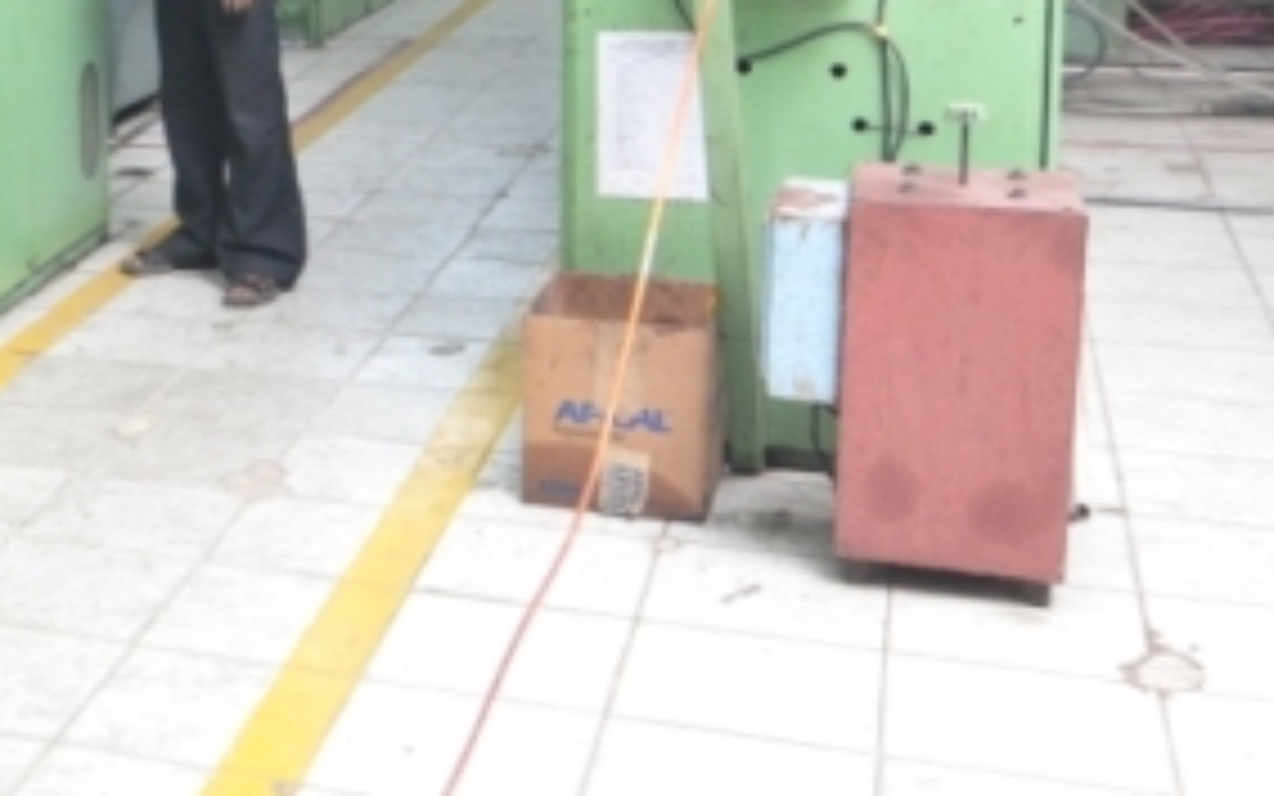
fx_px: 2153
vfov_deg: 20.5
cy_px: 72
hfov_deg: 29.2
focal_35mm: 62
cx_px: -191
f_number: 5
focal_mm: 16
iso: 800
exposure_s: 1/40
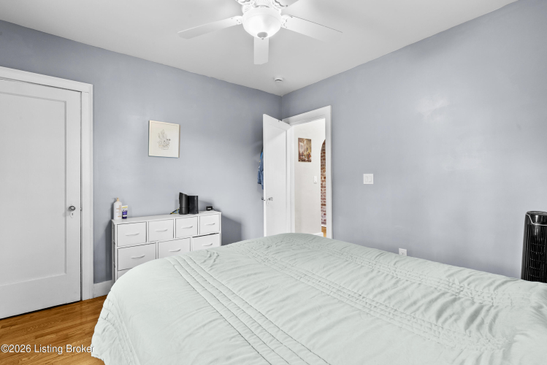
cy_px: 182
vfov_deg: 73.8
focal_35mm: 16
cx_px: 274
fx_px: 243
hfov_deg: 96.7
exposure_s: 1.6
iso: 400
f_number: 11
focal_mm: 16
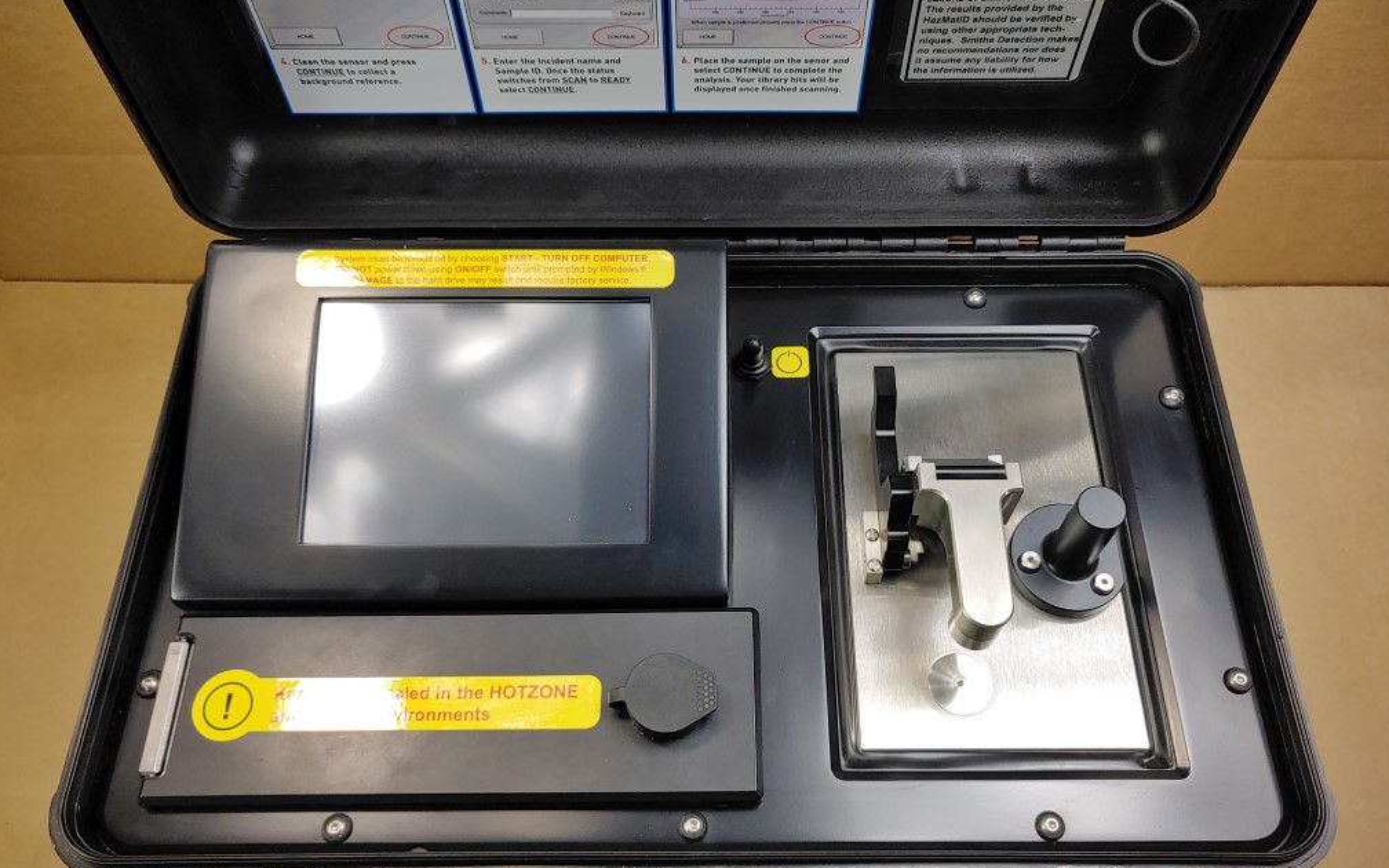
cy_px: 479
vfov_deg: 44.5
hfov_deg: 66.5
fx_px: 1060
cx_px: 700
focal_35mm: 28
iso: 50
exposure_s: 1/237
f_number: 1.8
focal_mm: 4.36
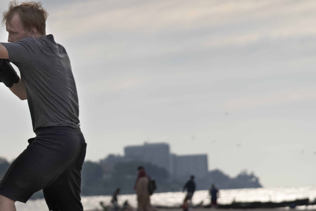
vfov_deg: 7.4
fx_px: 1633
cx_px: -22
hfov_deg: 10.9
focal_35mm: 186
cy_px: 115
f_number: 4
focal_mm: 85
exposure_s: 1/8000
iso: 3200
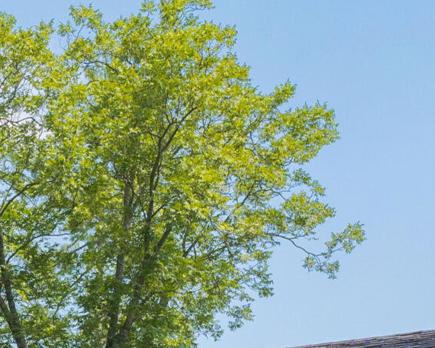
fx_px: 1970
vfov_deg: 9.5
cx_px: -587
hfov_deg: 10.8
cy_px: 672
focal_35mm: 153
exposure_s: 1/250
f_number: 7.1
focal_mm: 31
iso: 400
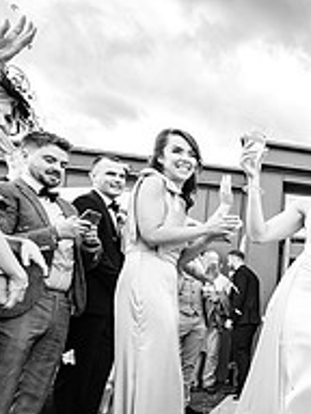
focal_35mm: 35
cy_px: 303
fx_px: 419
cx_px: 387
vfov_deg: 50.8
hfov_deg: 32.5
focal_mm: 8
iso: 200
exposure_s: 1/500
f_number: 3.2
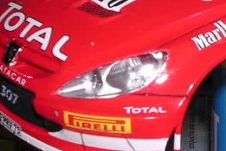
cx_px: 232
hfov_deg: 16.2
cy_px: 10
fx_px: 778
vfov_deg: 11.0
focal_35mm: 124
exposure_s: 1/60.1
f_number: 6.1
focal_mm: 7.1
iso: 100
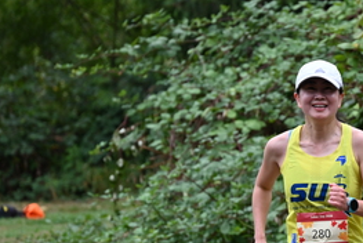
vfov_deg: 3.3
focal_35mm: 418
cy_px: 139
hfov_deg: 4.9
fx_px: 4219
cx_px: 320
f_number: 6.3
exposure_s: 1/400
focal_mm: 200
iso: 400
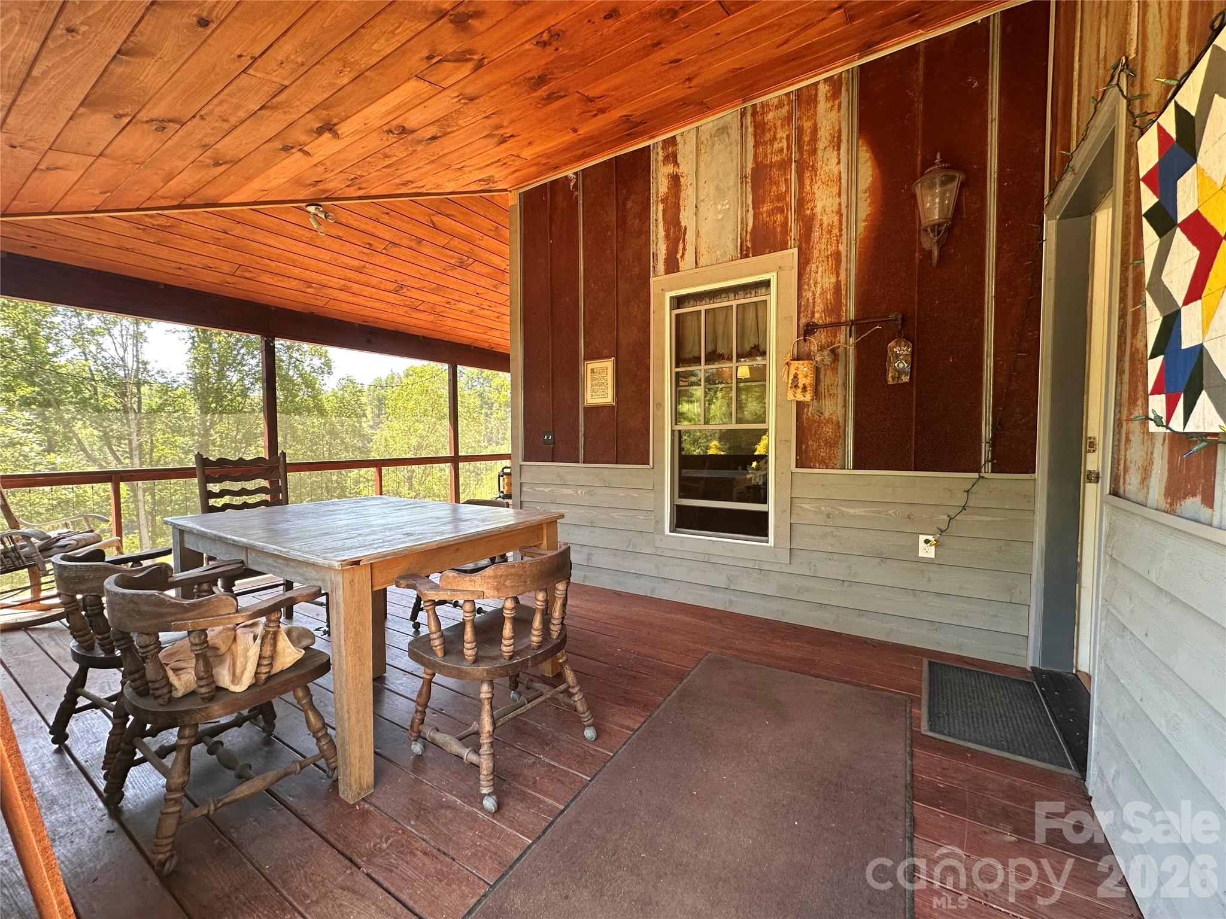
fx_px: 496
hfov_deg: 102.1
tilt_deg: -2.9
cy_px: 460
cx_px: 613
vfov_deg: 85.7
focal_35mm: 14
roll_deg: +0.2
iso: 80
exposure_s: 1/99
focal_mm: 2.22
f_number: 2.2
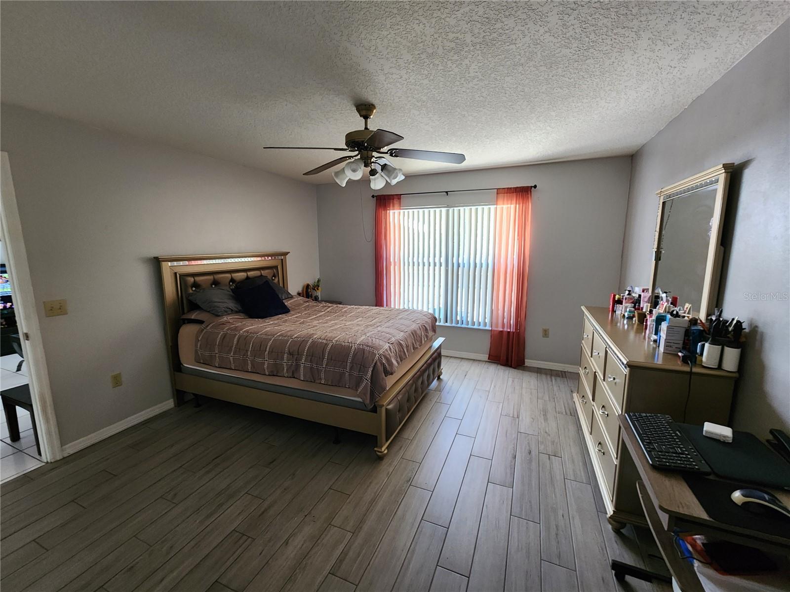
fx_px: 297
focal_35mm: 13
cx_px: 395
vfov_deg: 89.9
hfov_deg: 106.2
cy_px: 296
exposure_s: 1/30
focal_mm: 2.2
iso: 320
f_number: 2.2
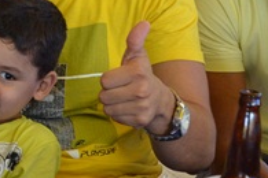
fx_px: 1690
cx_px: 48
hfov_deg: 9.0
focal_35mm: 227
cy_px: 35
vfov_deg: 6.0
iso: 1250
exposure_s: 1/60
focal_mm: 46
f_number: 5.3
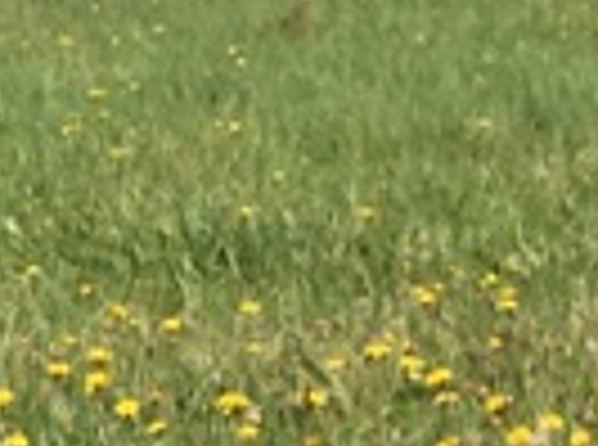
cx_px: -971
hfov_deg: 8.0
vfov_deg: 6.6
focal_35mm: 224
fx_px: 3859
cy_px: 437
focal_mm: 4.15
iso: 25
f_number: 2.2
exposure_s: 1/1876
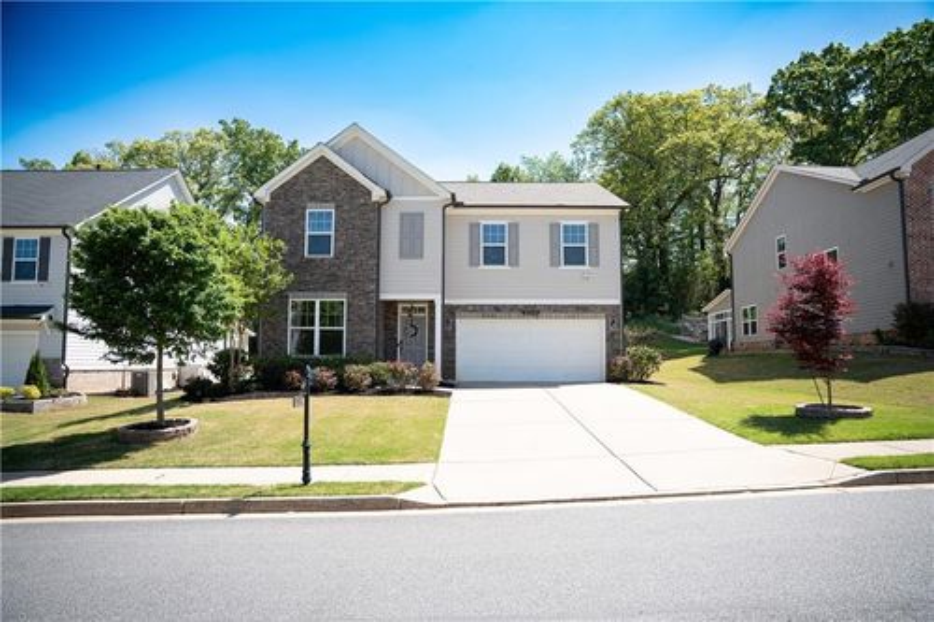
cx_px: 467
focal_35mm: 24
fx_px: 622
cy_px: 311
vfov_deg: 53.1
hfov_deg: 73.8
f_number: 2.8
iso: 100
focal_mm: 24
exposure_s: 1/1000
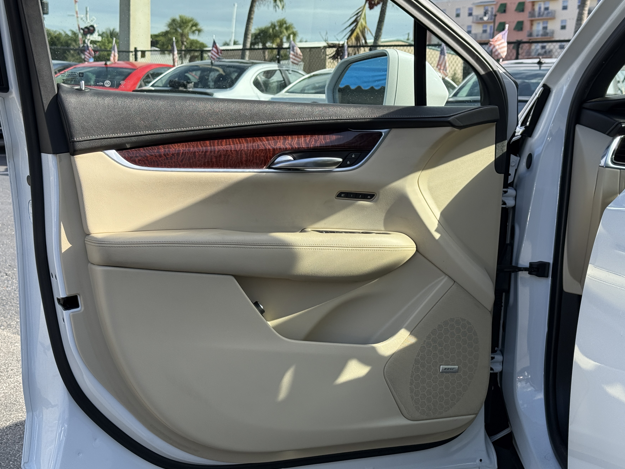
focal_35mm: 55
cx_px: 297
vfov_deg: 26.6
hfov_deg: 34.9
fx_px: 993
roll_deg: -1.7
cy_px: 249
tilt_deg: -7.6
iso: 64
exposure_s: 1/1883
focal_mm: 6.76
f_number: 1.78
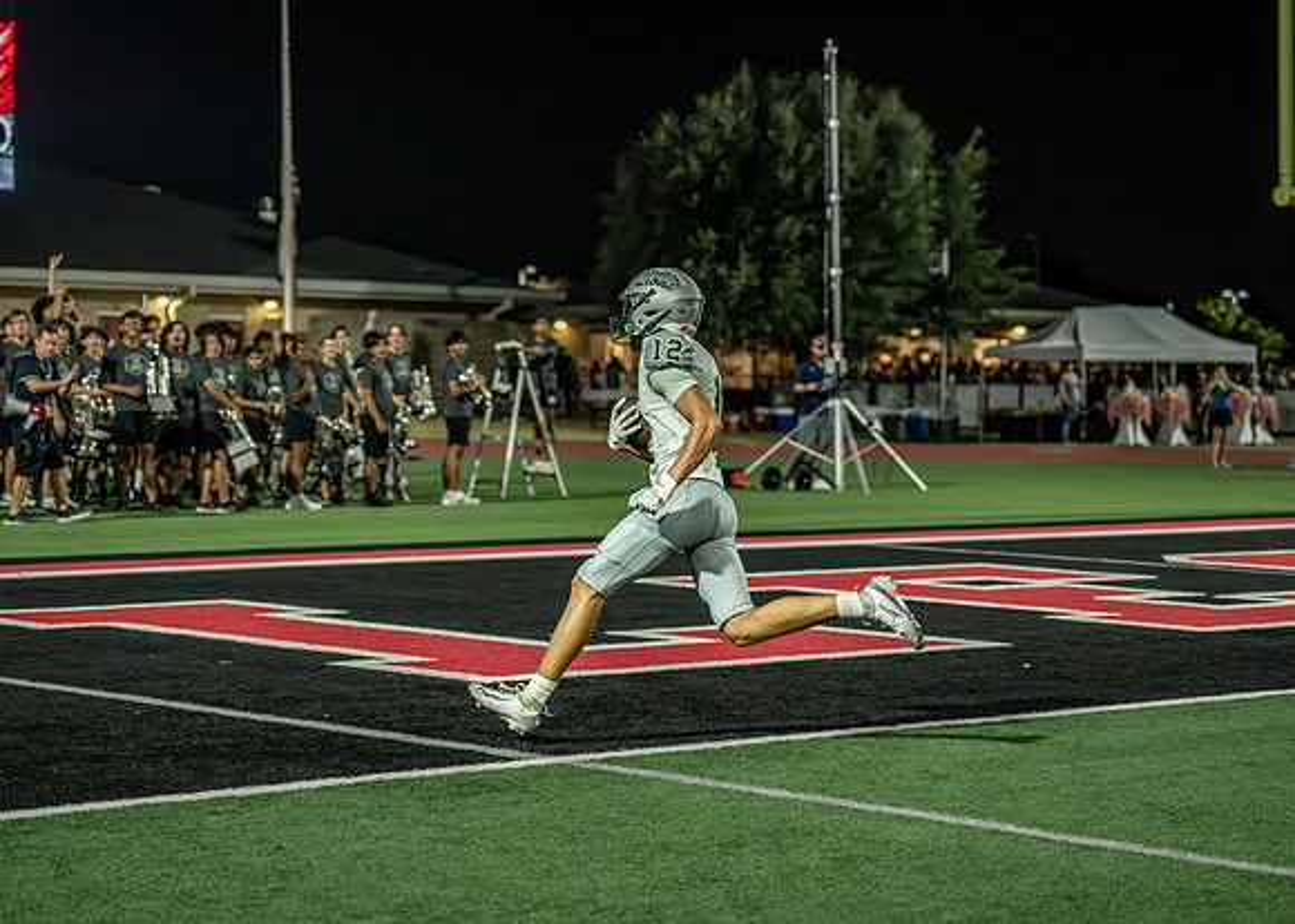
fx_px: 3115
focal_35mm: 85
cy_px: 462
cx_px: 648
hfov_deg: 23.5
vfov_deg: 16.9
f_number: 2.8
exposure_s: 1/1250
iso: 6400
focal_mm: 80
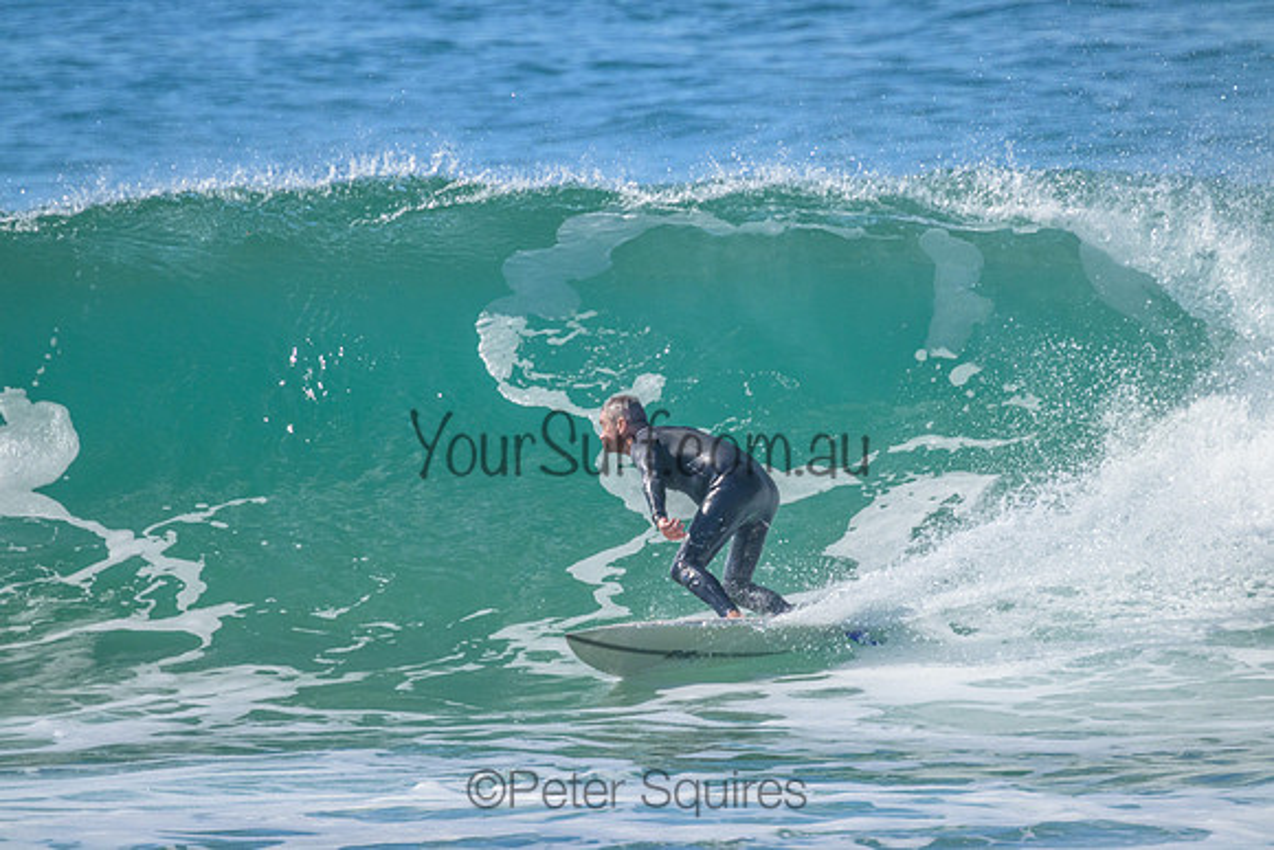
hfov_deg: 2.6
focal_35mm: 800
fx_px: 28316
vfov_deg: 1.7
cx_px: 637
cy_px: 425
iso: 2200
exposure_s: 1/1600
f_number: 11
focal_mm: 800
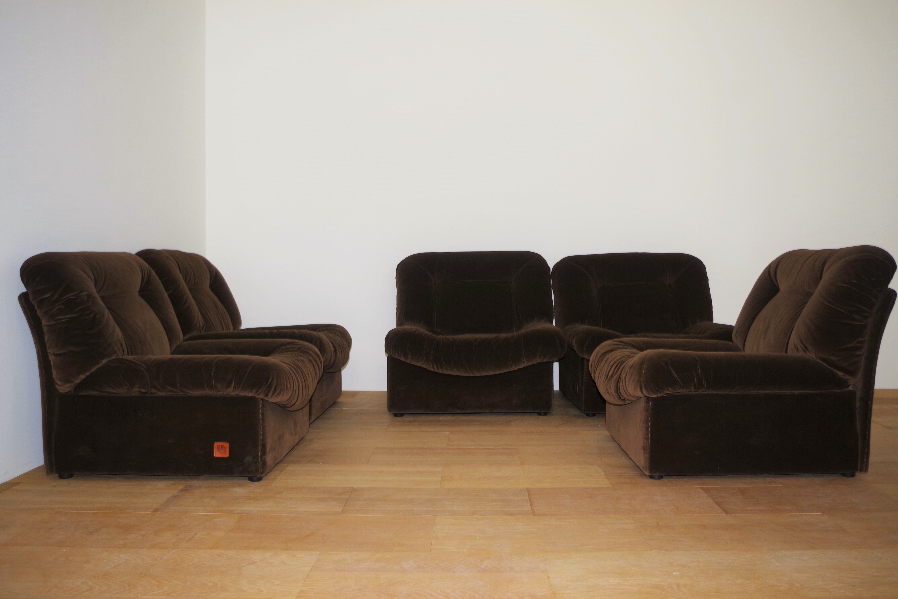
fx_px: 773
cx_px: 449
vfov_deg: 42.3
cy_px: 300
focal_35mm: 31
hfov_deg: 60.3
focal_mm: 21.25
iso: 200
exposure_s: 1/50
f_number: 4
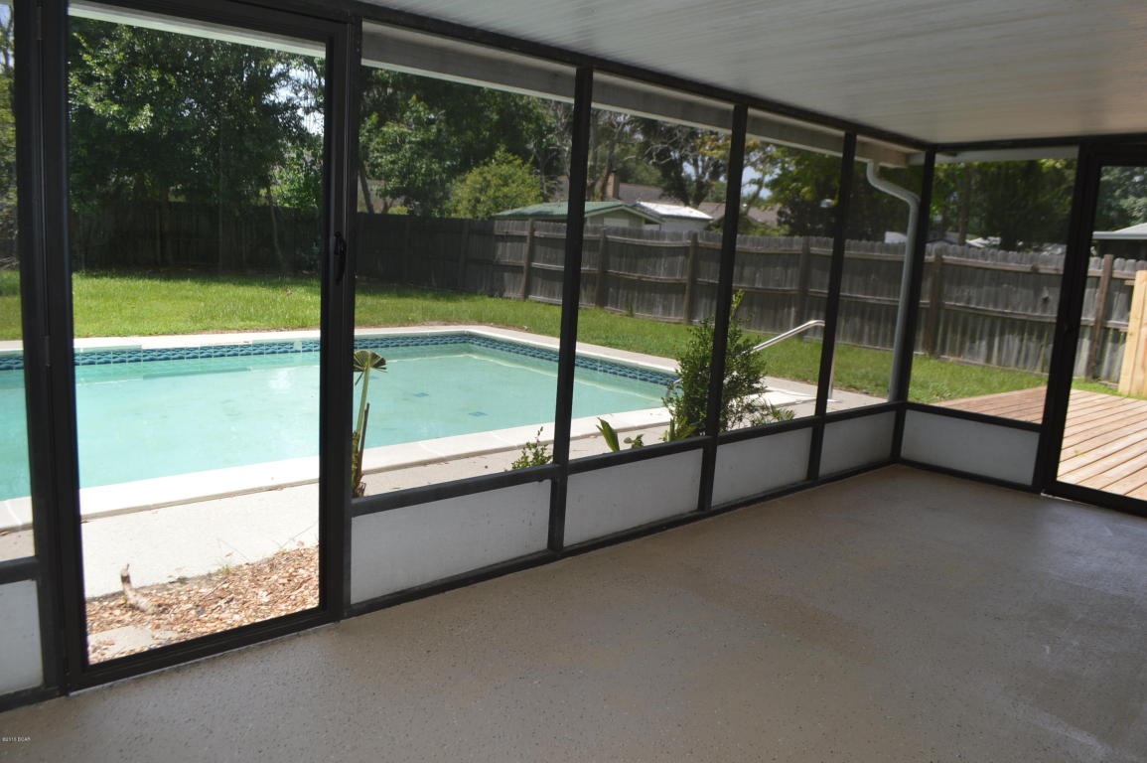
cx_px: 574
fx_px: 859
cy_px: 382
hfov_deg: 67.4
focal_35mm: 27
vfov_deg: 47.9
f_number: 6.3
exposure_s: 1/200
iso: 100
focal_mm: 18
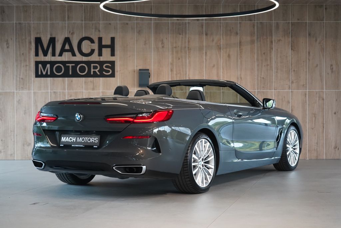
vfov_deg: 20.3
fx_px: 635
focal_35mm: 67
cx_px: 170
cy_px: 114
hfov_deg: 30.1
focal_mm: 67
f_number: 5.6
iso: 4000
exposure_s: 1/160
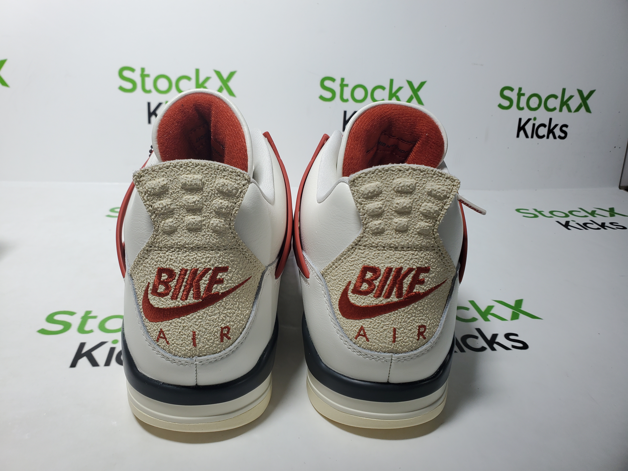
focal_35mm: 26
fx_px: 472
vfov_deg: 53.1
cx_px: 314
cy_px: 236
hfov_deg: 67.3
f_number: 2.4
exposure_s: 1/206
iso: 50
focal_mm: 4.3
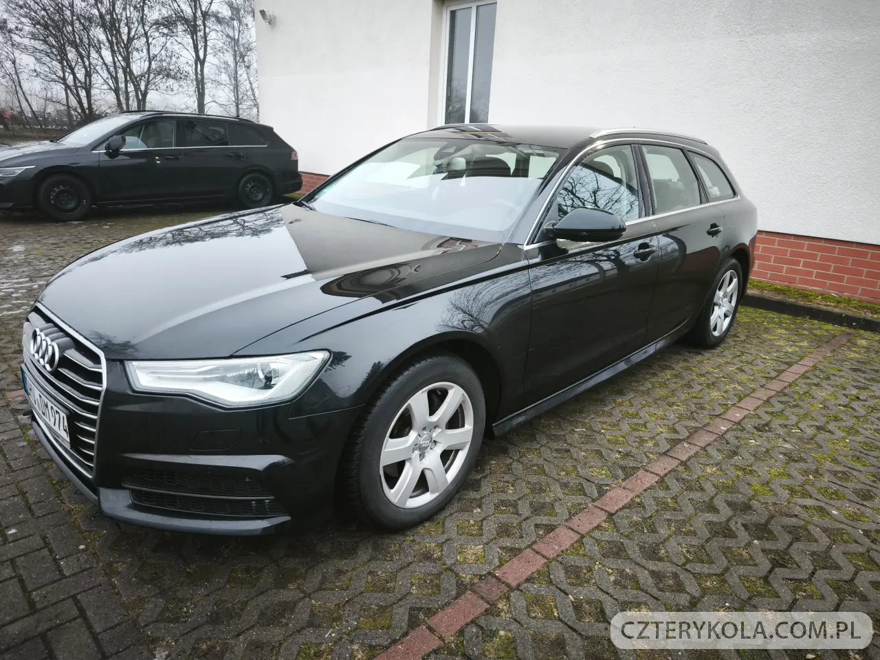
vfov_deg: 58.9
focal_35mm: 23
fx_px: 585
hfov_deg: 73.9
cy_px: 330
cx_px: 440
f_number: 1.7
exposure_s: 1/50
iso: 200
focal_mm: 5.35
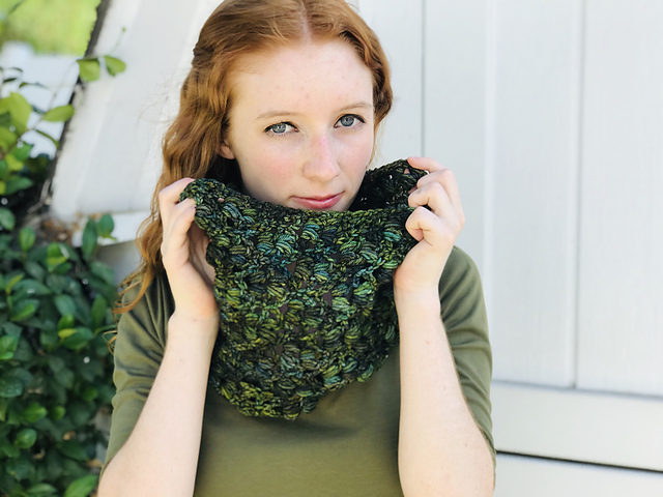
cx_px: 332
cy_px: 248
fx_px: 1092
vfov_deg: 25.7
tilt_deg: -5.8
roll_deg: +1.7
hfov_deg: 33.8
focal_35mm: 57
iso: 20
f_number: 2.8
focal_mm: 6.6
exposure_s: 1/210
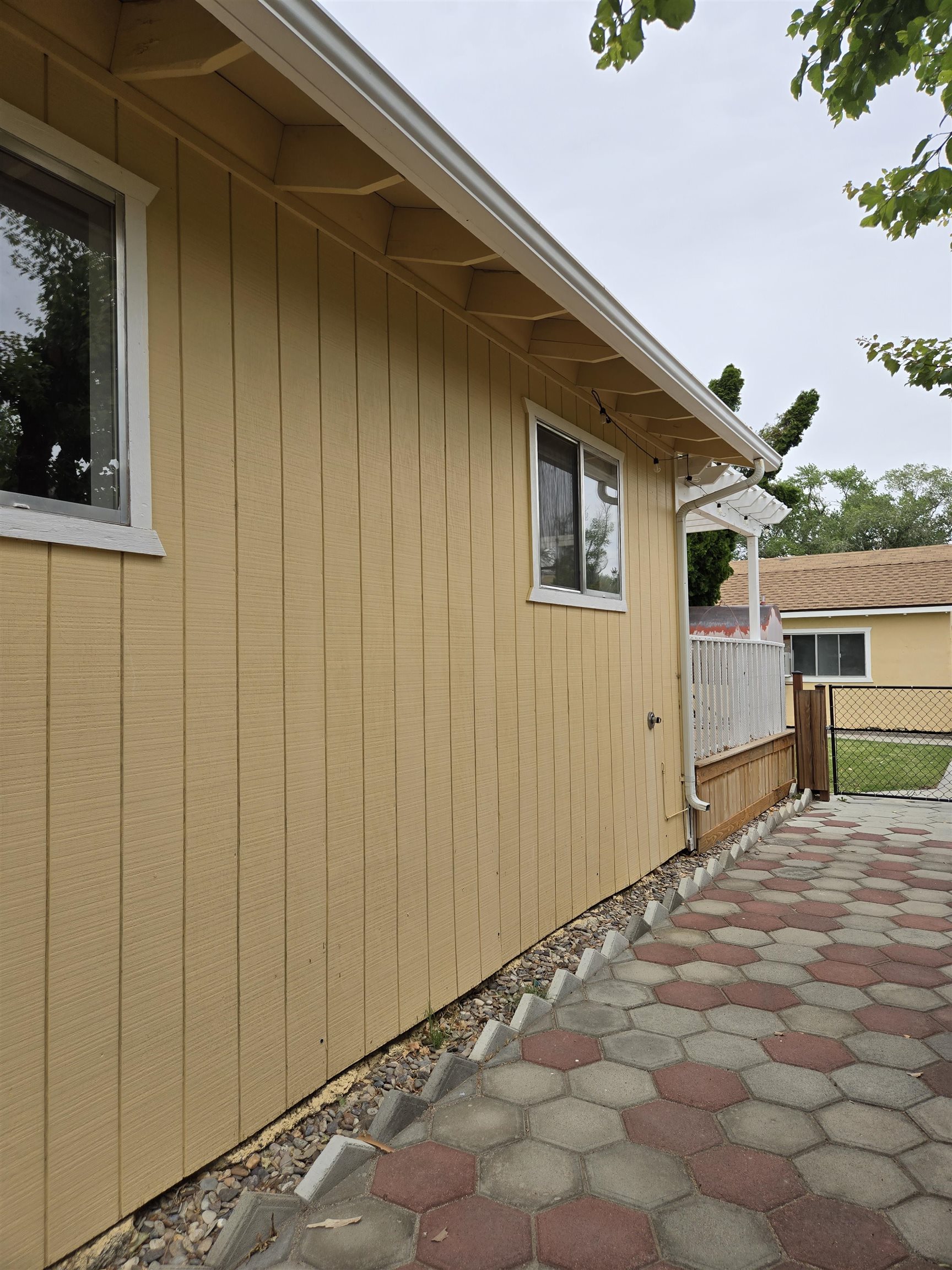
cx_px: 476
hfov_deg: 58.9
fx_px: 843
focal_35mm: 23
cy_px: 635
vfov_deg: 73.9
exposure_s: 1/1668
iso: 25
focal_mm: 5.4
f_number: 1.8
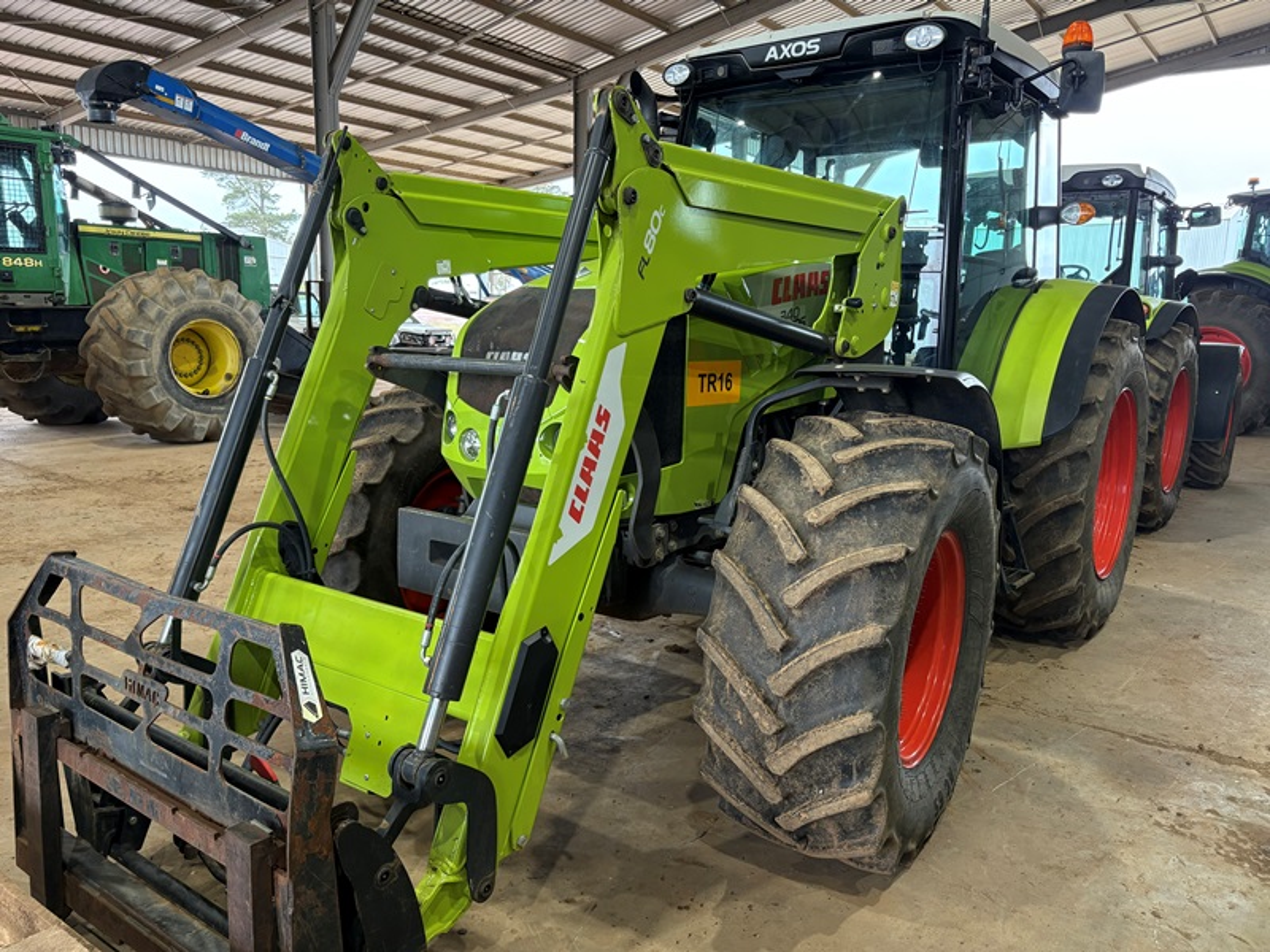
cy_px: 476
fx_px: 954
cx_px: 635
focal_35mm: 26
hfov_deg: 67.3
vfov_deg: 53.1
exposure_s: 1/100
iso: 160
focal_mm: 5.96
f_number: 1.6
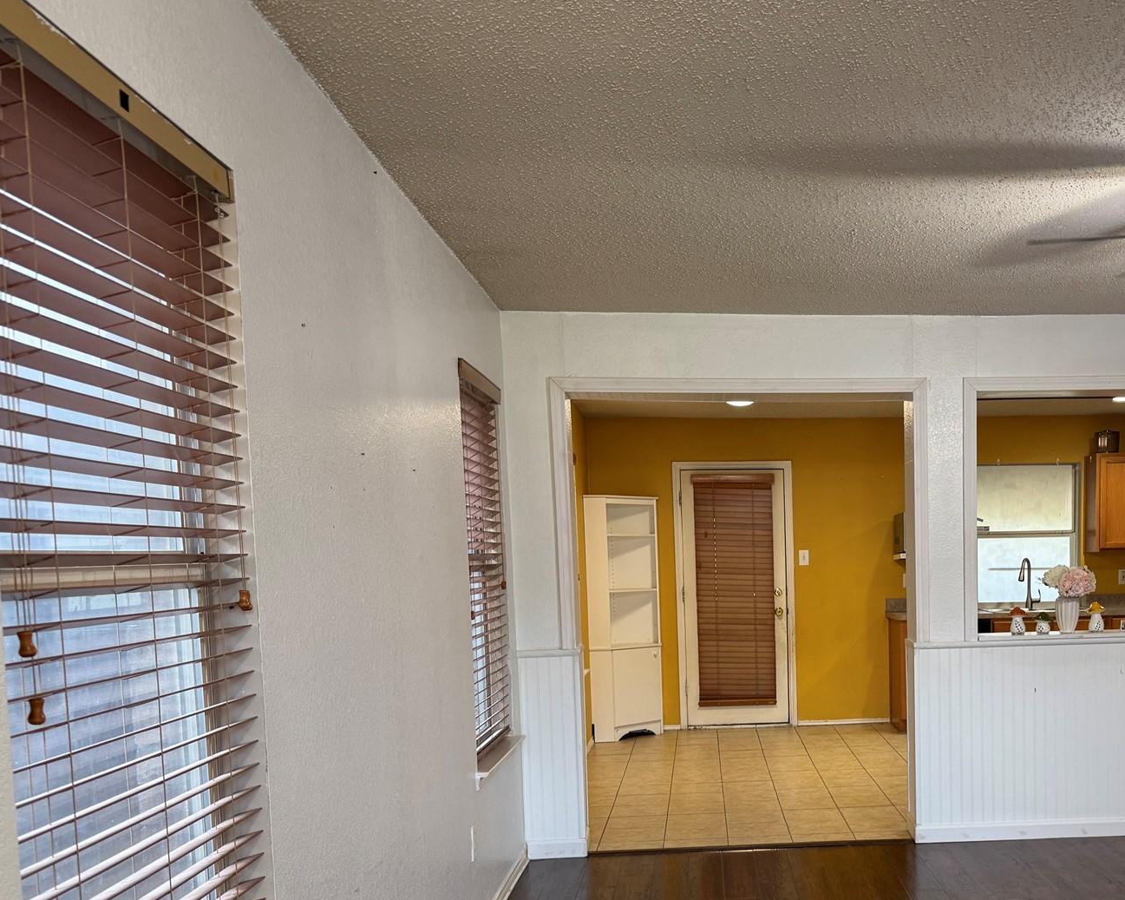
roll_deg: +0.5
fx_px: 1232
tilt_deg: -6.2
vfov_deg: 39.2
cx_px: 835
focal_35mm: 37
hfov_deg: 47.4
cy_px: 654
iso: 125
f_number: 1.78
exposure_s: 1/60
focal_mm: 6.76
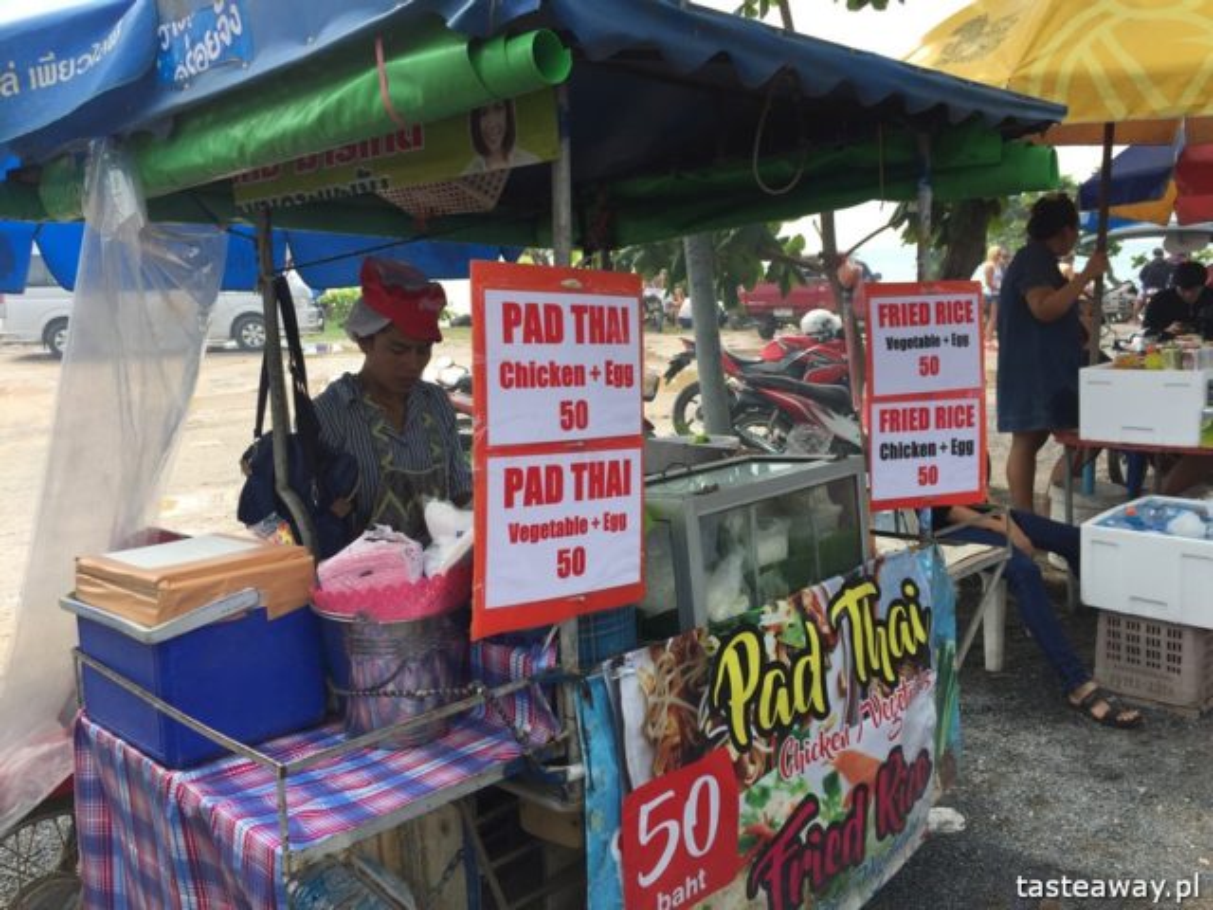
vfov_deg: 48.2
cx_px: 606
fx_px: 1016
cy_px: 455
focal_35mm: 29
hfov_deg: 61.7
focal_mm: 4.15
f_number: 2.2
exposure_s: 1/791
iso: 32
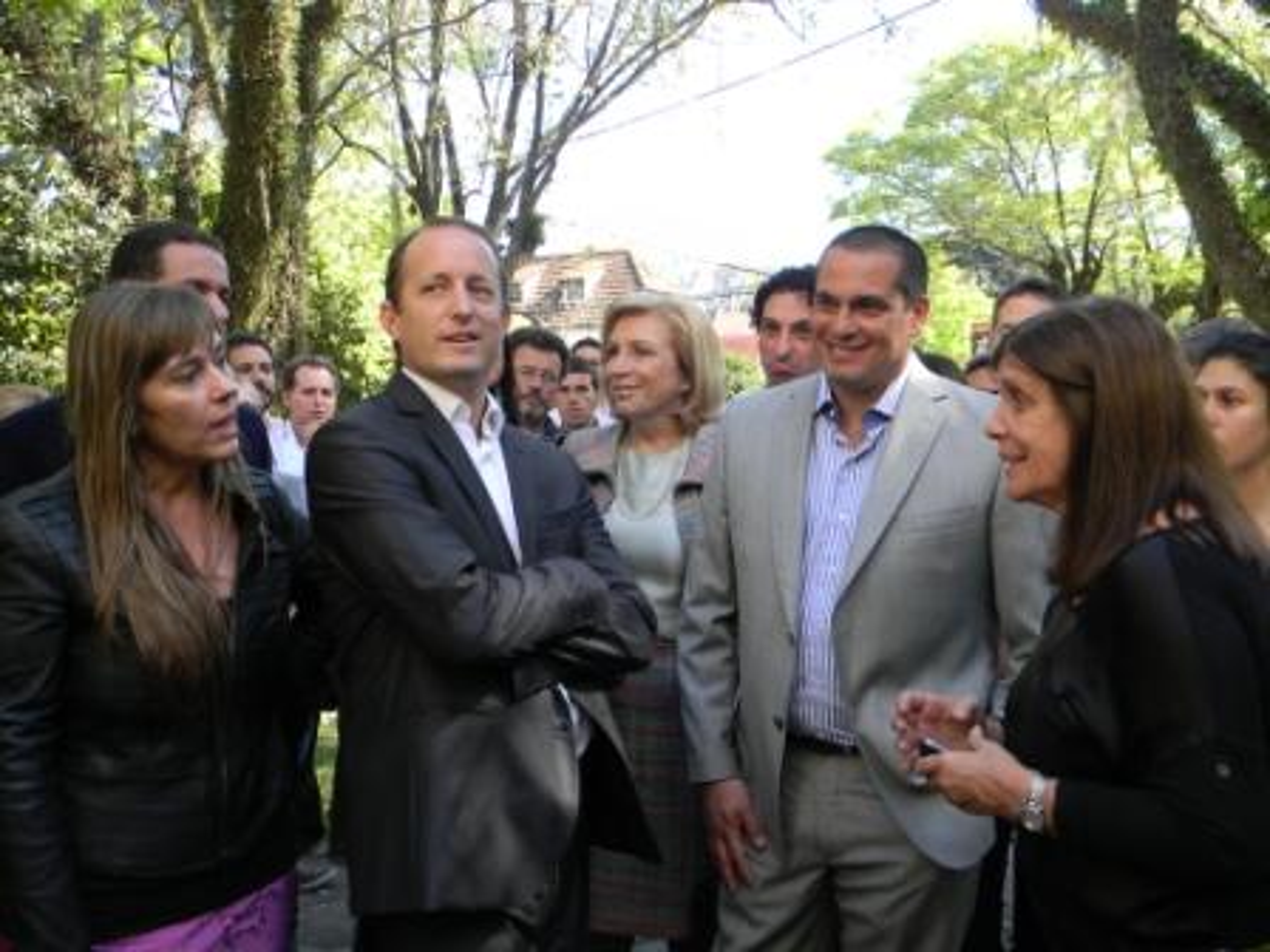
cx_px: 635
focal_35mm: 36
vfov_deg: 39.7
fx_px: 1321
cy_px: 476
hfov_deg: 51.4
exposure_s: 1/70.2
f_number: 3.7
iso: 80
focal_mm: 6.4
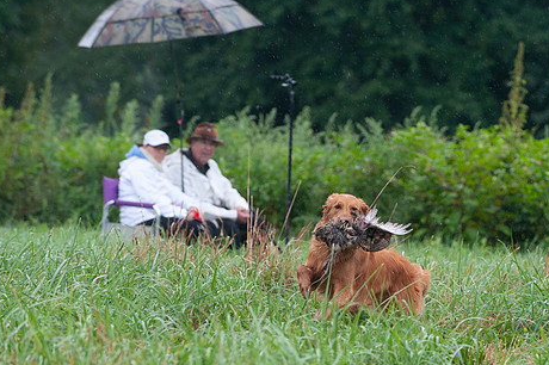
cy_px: 281
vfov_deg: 4.0
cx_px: 387
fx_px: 5273
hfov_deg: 6.0
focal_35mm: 346
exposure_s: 1/640
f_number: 5.6
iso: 800
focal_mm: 200
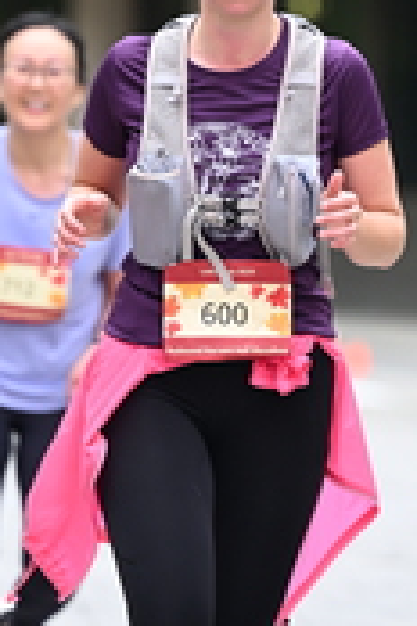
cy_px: 130
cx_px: 329
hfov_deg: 2.6
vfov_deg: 4.0
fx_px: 9052
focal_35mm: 521
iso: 640
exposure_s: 1/1600
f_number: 2.8
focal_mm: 165
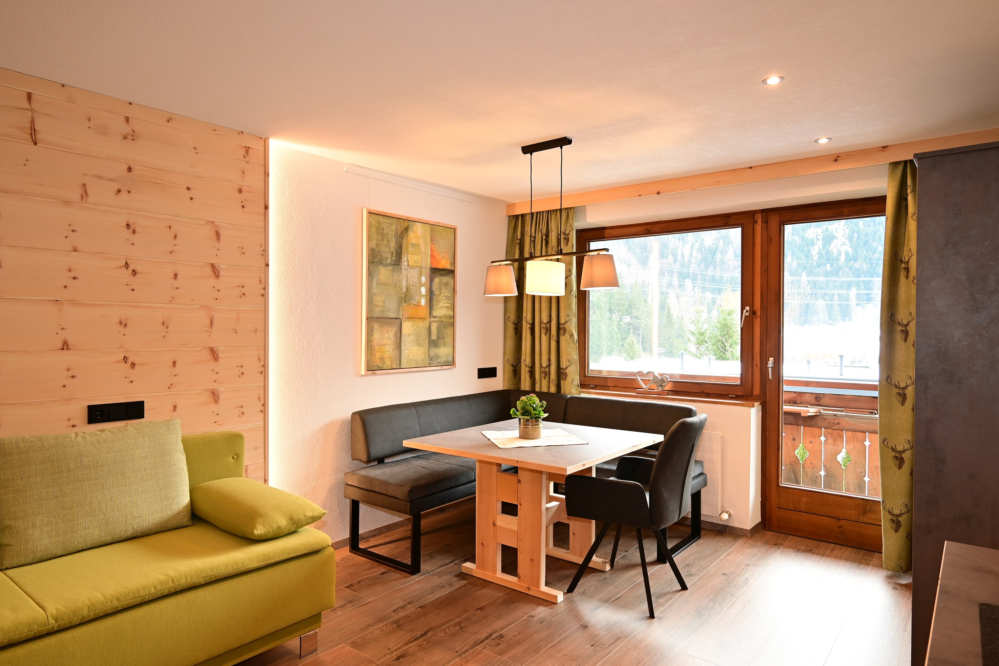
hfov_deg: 81.2
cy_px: 333
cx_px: 500
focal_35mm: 21
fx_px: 583
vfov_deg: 59.5
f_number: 4
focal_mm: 14
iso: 100
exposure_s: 1/8
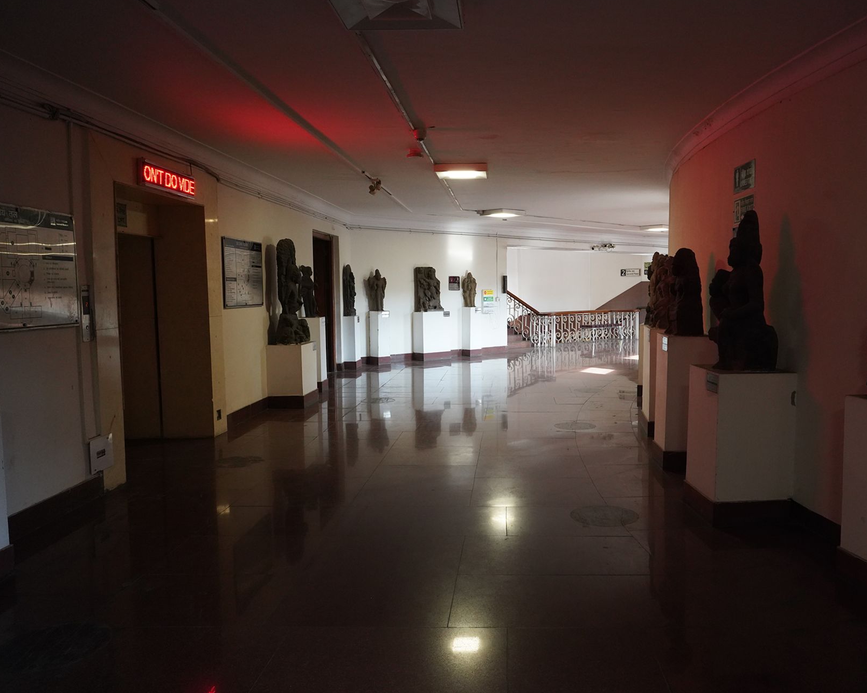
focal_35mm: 28
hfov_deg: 61.8
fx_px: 718
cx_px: 508
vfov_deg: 51.5
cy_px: 342
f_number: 5.6
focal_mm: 24
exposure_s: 1/80
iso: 3200
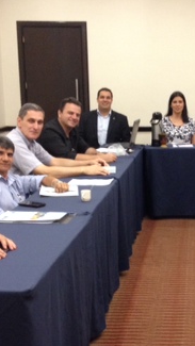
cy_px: 198
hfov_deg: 15.8
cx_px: 198
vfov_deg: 28.2
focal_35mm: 75
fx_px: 689
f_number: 2.4
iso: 250
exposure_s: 1/20
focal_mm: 4.28
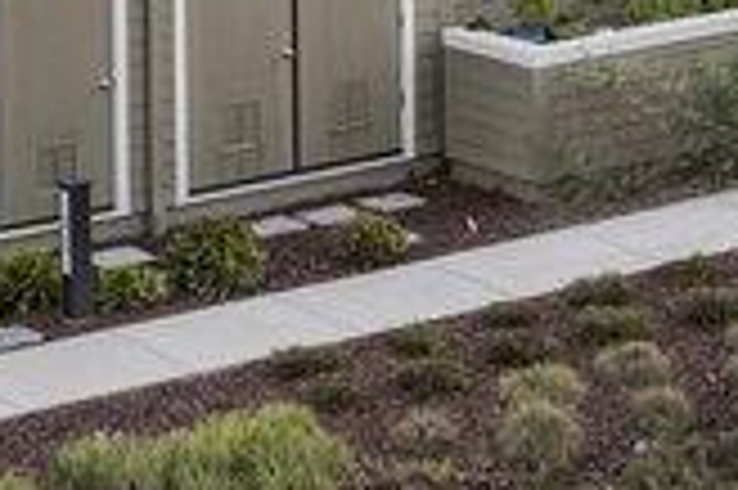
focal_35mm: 206
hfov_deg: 9.7
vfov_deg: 6.3
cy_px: -811
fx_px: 4219
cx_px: 1130
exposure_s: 1/400
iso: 250
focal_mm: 33
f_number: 8
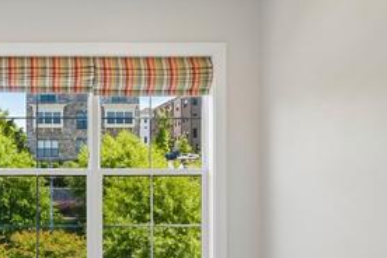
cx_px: 31
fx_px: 559
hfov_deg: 35.7
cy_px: 183
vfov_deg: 25.8
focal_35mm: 52
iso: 100
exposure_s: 1/15
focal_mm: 14
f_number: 8
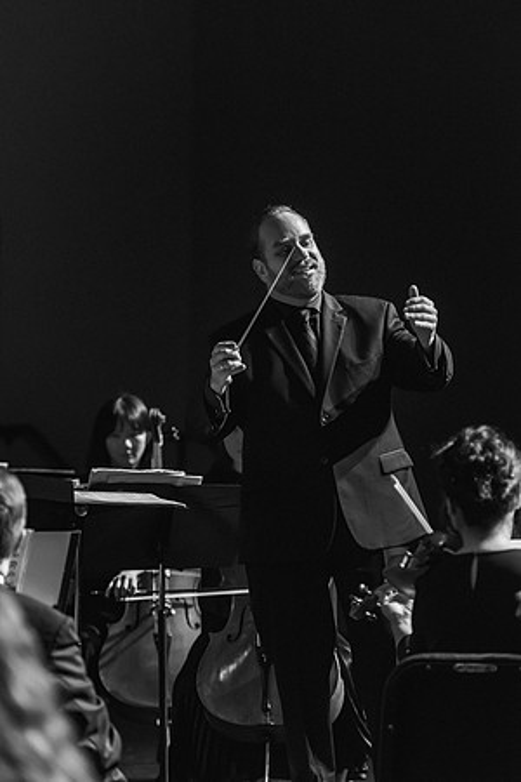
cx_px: 260
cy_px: 391
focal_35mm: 185
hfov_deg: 7.4
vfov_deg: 11.1
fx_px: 4016
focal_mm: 185
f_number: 4
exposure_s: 1/250
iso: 5000
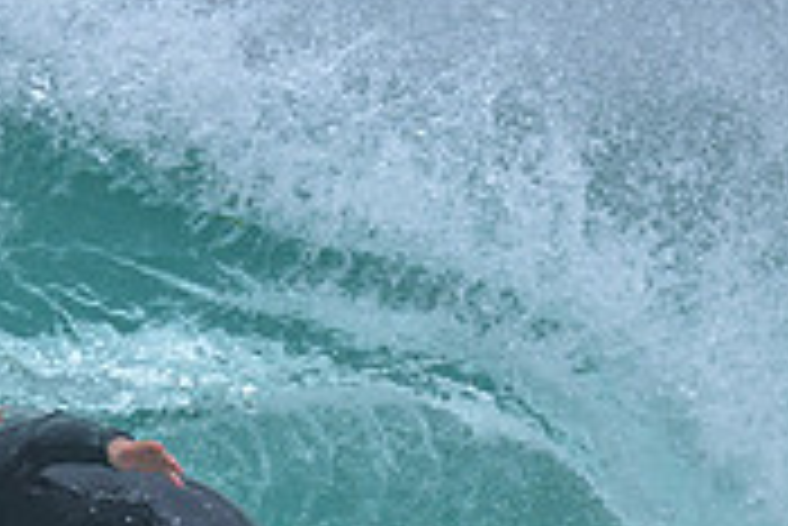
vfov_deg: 0.5
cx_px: -608
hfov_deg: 0.7
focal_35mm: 3001
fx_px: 65741
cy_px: 666
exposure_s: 1/2000
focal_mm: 800
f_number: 6.3
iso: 640
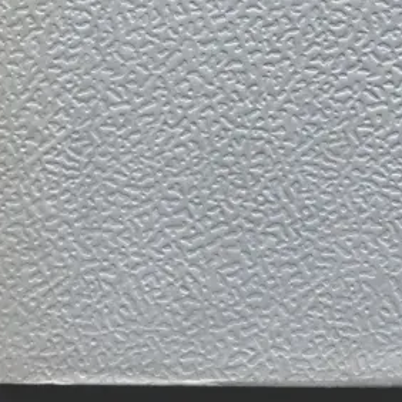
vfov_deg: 18.3
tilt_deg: -86.6
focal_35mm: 90
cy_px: -86
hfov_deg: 19.3
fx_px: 1182
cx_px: 245
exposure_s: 1/100
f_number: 1.8
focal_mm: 3.99
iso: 32
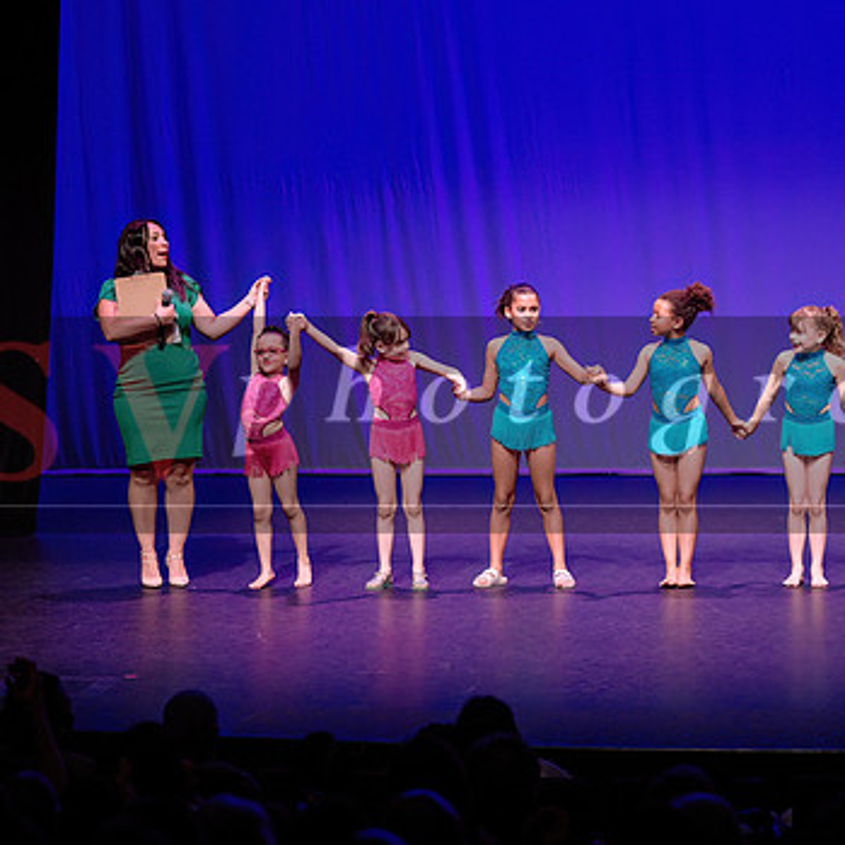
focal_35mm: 141
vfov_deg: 12.4
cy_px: 341
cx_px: 637
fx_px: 3894
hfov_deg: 12.3
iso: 1250
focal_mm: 85
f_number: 2.8
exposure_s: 1/500
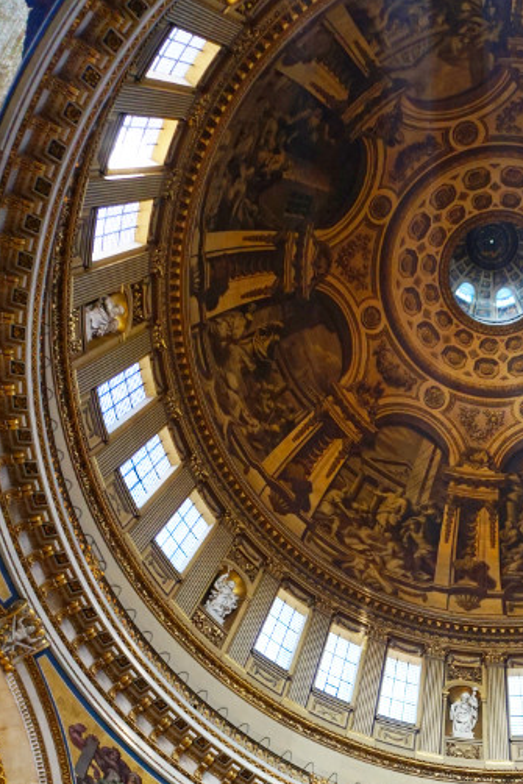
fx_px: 936
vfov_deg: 41.9
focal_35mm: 43
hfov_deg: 30.0
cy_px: 698
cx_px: 461
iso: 640
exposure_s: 1/60
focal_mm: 16
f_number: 4
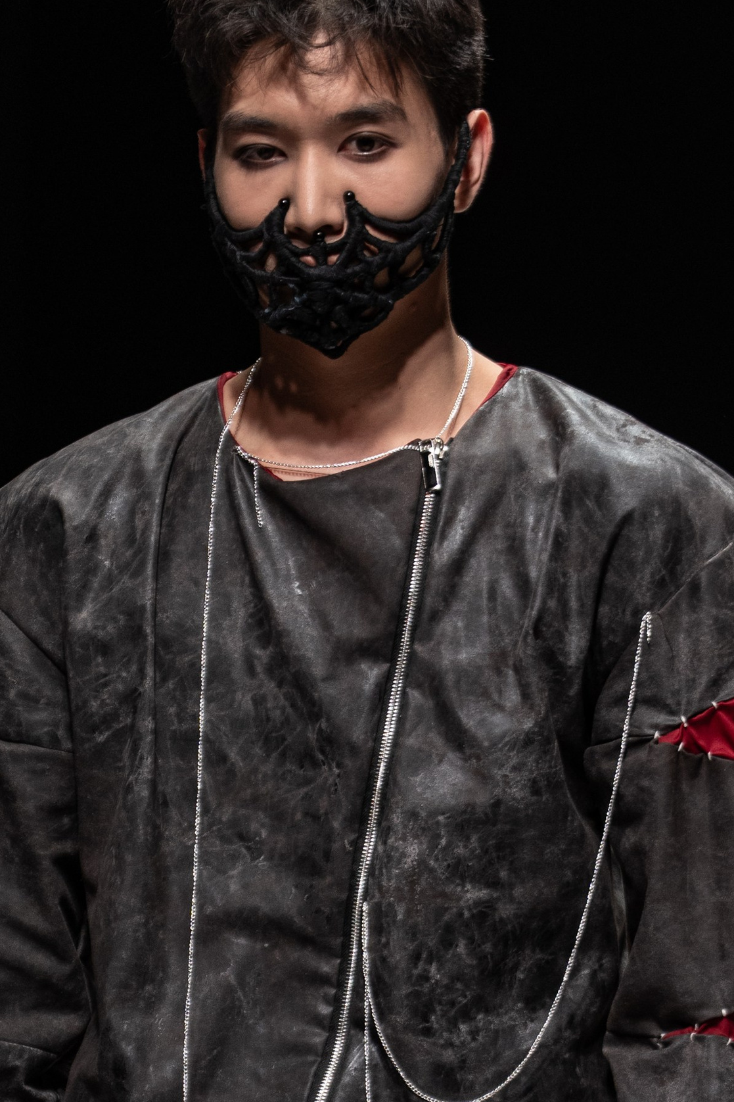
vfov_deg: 4.9
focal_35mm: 417
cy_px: 728
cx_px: 387
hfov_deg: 3.3
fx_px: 12755
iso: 200
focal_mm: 121.7
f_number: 2.8
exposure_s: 1/400
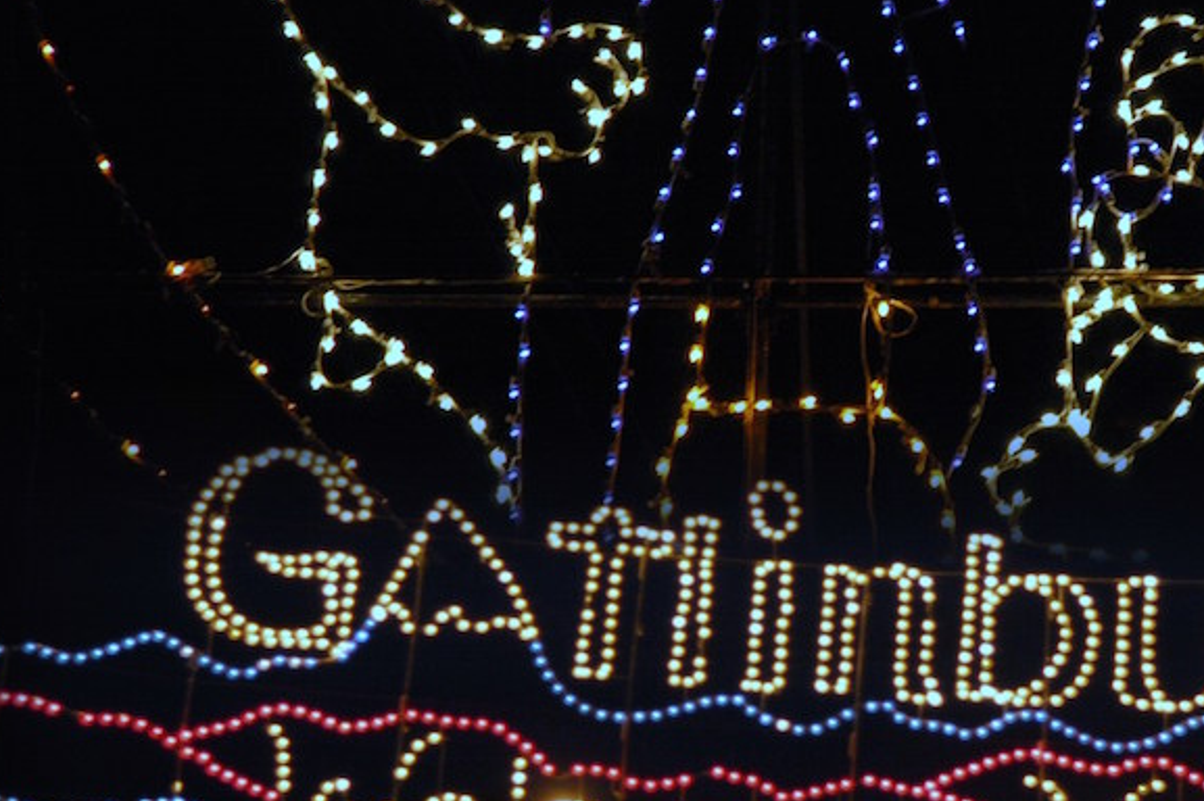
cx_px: 814
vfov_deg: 7.5
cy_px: 268
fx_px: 6083
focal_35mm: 182
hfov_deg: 11.3
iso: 1000
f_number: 4.5
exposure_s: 1/40
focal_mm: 70
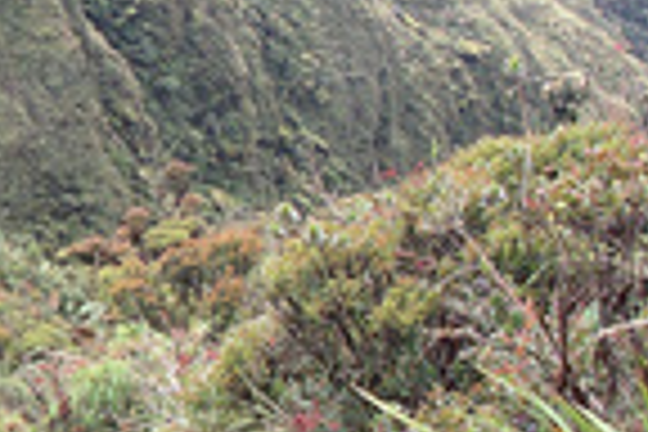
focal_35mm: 104
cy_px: 202
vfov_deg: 13.2
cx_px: -106
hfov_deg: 18.7
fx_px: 1872
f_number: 3.2
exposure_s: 1/178
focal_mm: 7.8
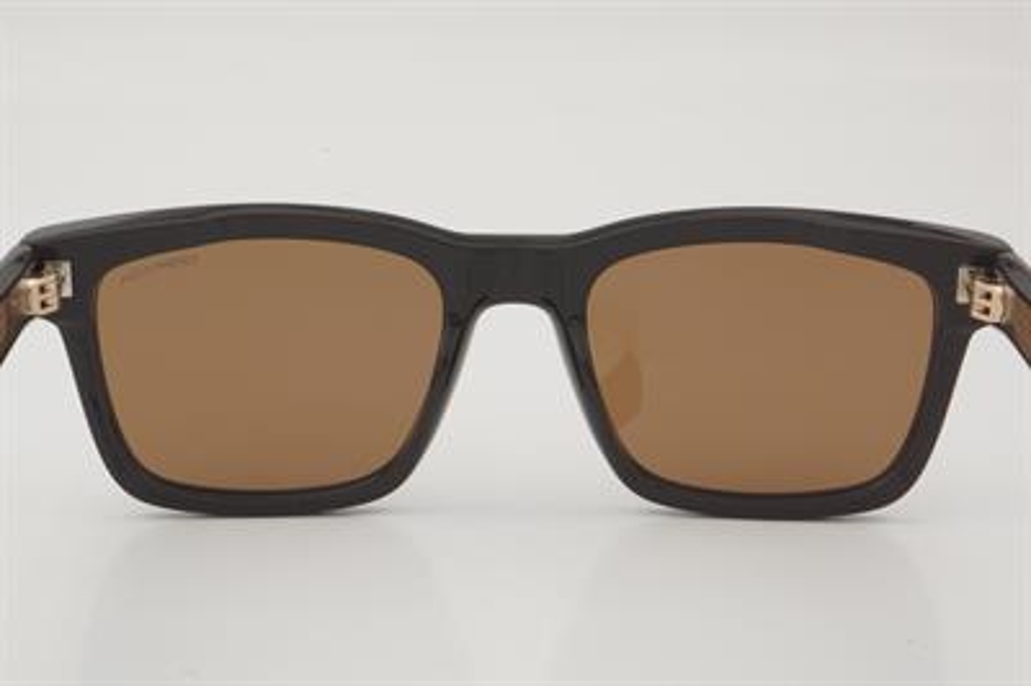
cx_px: 516
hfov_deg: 27.0
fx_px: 2146
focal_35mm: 75
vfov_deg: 18.2
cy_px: 343
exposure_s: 1/3
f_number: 32
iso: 100
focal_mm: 50
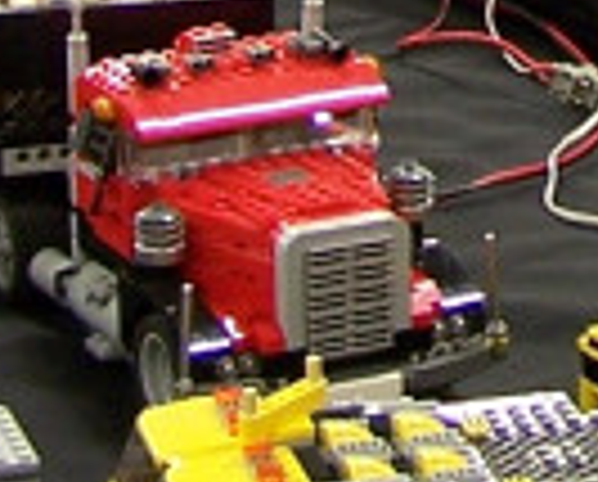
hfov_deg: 6.6
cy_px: -635
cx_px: 1007
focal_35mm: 285
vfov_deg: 5.3
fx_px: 5055
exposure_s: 1/2
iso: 80
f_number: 2.8
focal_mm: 6.3
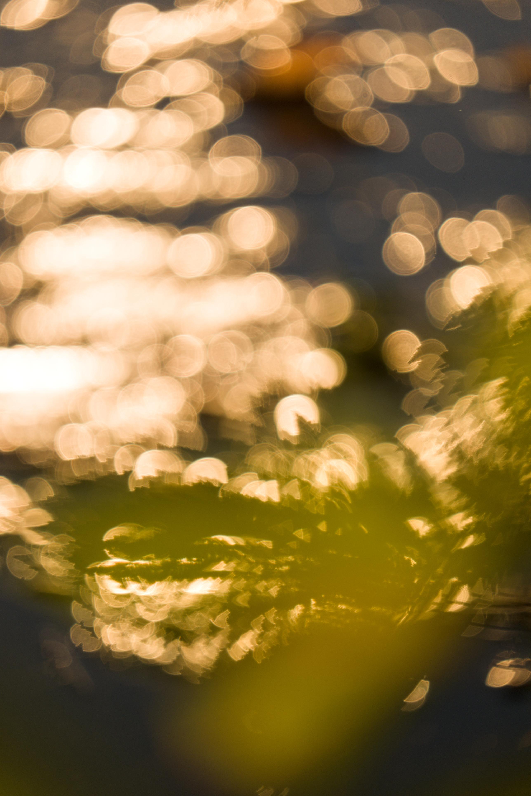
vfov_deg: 6.9
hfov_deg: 4.6
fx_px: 6637
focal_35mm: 300
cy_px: 398
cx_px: 266
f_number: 4.8
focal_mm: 200
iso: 160
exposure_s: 1/1000
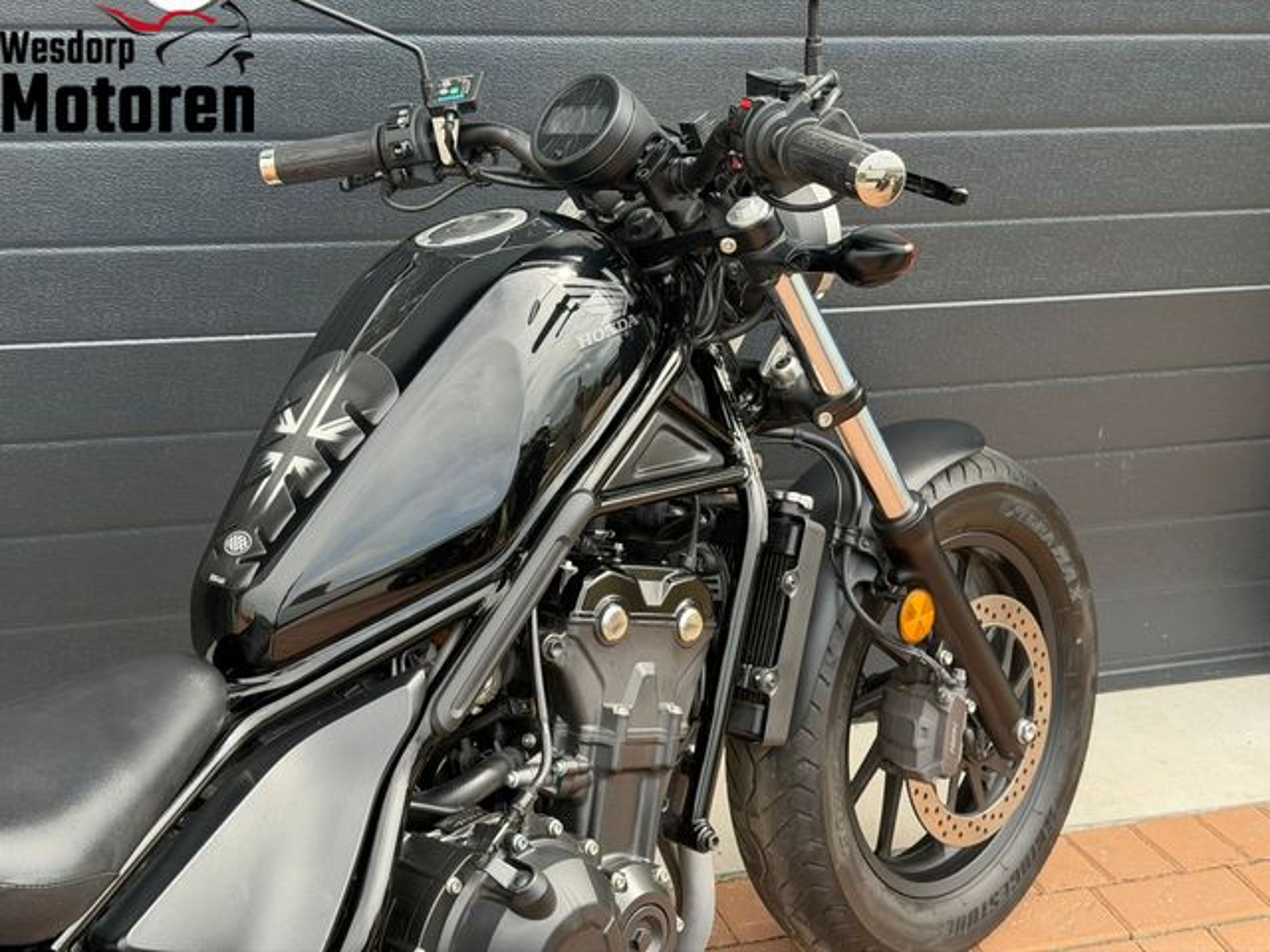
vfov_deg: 30.3
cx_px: 635
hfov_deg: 39.7
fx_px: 1761
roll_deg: -1.5
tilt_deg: -21.7
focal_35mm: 48
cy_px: 476
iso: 80
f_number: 1.78
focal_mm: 6.76
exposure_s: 1/906
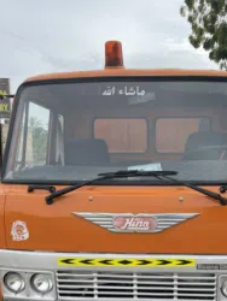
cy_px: 191
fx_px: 349
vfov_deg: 46.3
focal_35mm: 40
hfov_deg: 35.7
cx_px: 147
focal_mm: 5.1
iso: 32
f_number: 1.6
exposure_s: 1/1618
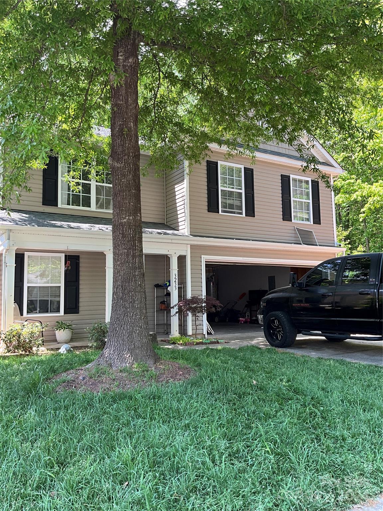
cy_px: 256
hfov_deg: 48.2
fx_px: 428
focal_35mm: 29
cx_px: 192
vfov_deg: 61.7
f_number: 1.8
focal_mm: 3
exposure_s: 1/122
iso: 16
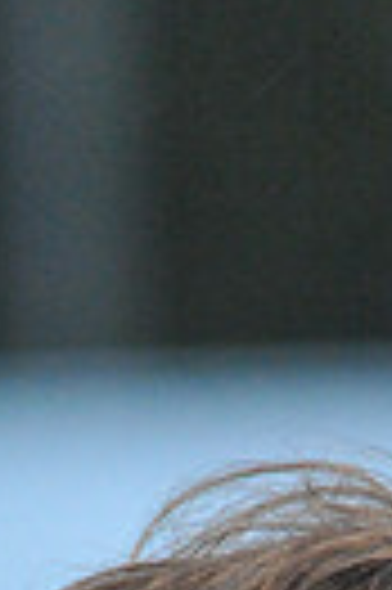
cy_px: 1252
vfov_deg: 0.9
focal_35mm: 2217
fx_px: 36304
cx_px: 338
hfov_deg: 0.6
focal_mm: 500
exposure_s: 1/200
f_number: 11
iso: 6400
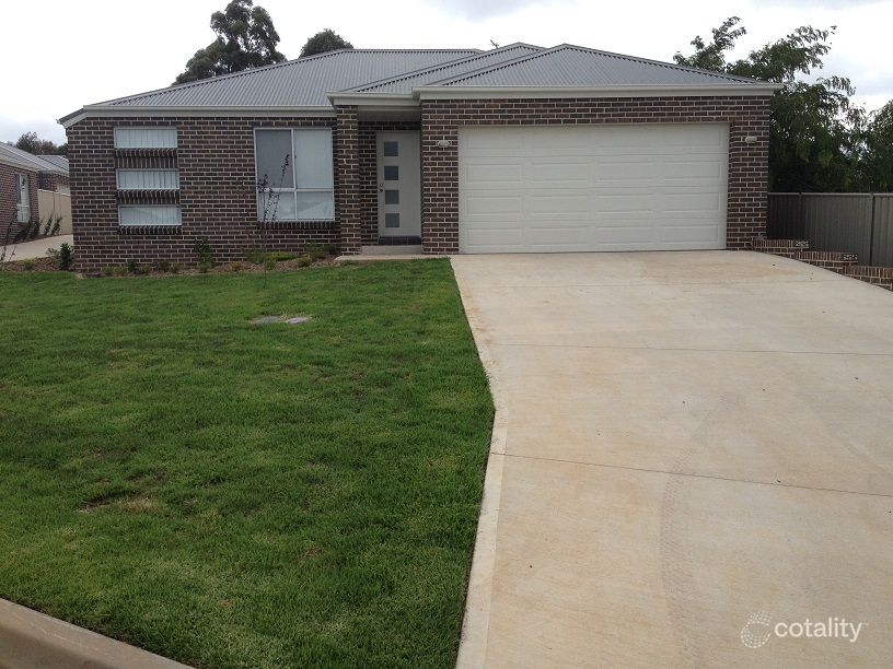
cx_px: 446
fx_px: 903
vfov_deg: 40.7
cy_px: 334
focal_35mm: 35
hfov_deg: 52.6
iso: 50
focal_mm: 4.28
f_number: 2.4
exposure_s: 1/593
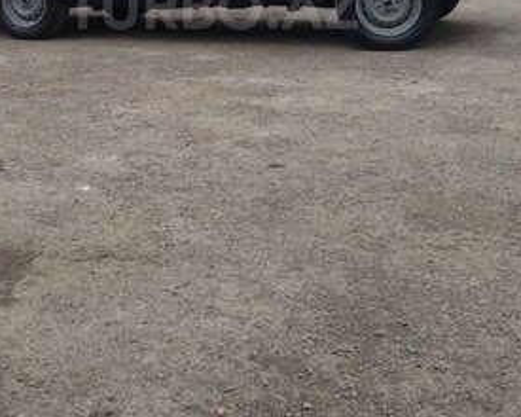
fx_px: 894
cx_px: 212
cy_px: 8
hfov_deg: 32.4
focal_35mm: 58
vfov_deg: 25.1
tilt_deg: -4.7
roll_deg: +0.3
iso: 50
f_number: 2.4
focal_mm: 4.12
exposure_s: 1/40
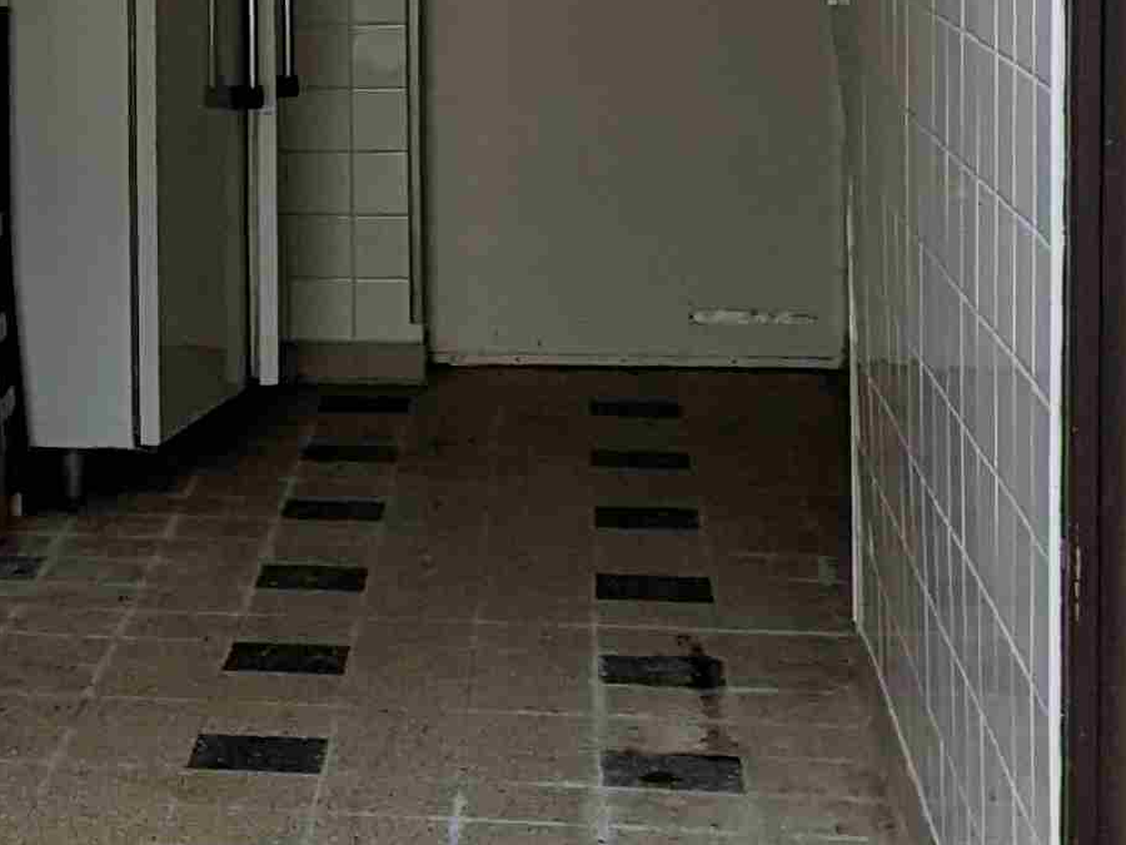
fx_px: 3546
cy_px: 175
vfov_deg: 13.5
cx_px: -373
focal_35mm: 109
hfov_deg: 16.9
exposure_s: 1/74.5
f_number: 1.85
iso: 167
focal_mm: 6.81
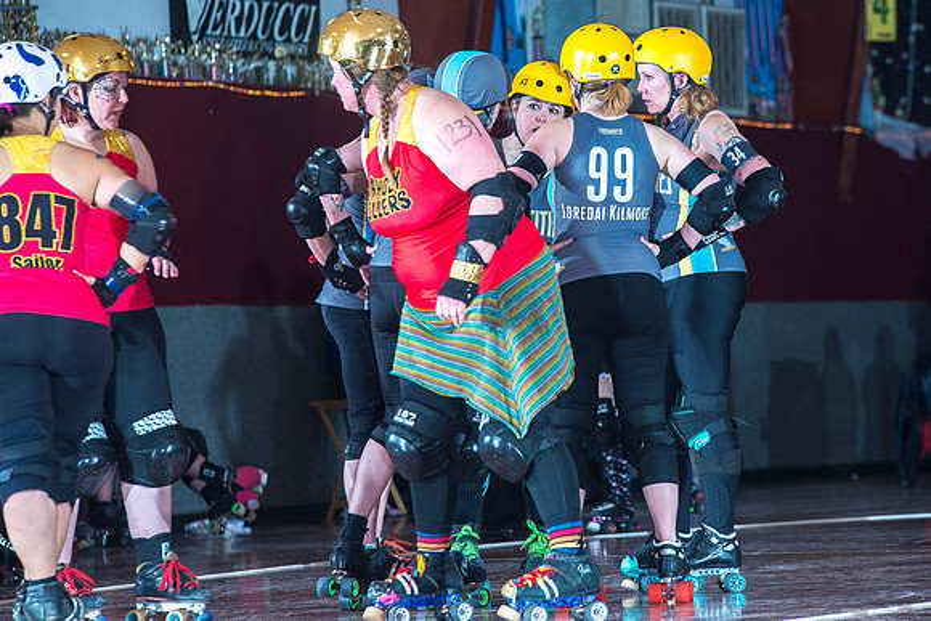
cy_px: 265
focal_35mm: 234
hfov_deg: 8.8
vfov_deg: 5.9
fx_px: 6063
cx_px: 545
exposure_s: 1/160
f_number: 5.6
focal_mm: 200
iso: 800
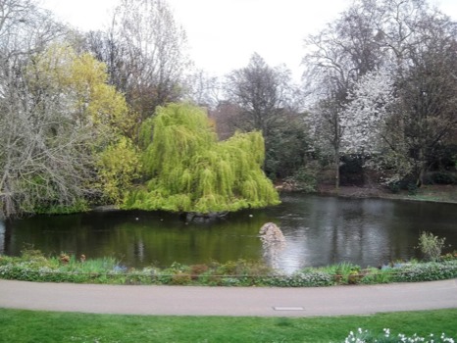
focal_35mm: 47
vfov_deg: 30.9
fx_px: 621
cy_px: 172
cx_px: 228
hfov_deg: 40.4
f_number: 4.58
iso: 64
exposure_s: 1/125
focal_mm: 8.3
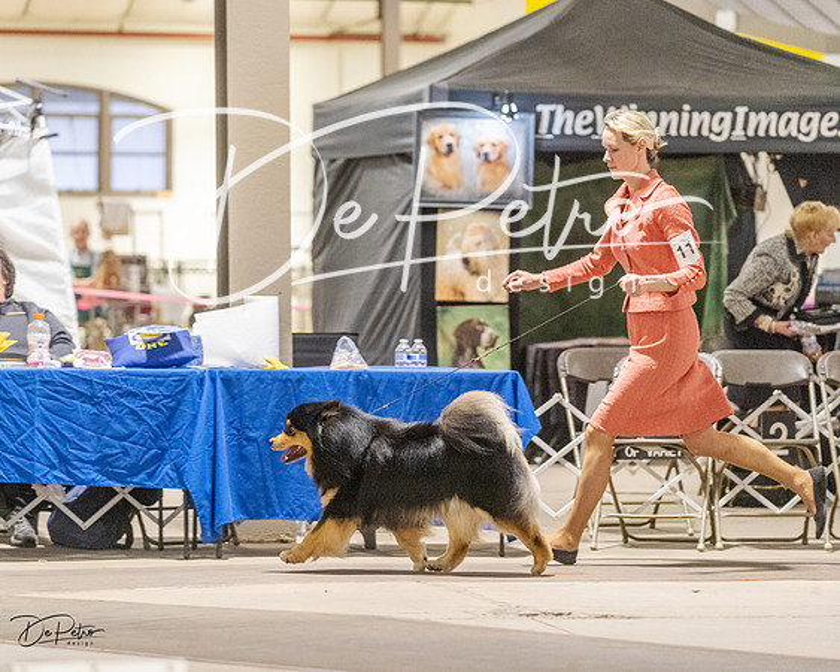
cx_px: 364
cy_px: 336
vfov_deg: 10.7
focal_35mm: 144
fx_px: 3582
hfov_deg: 13.4
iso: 6400
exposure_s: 1/400
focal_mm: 128
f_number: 3.2
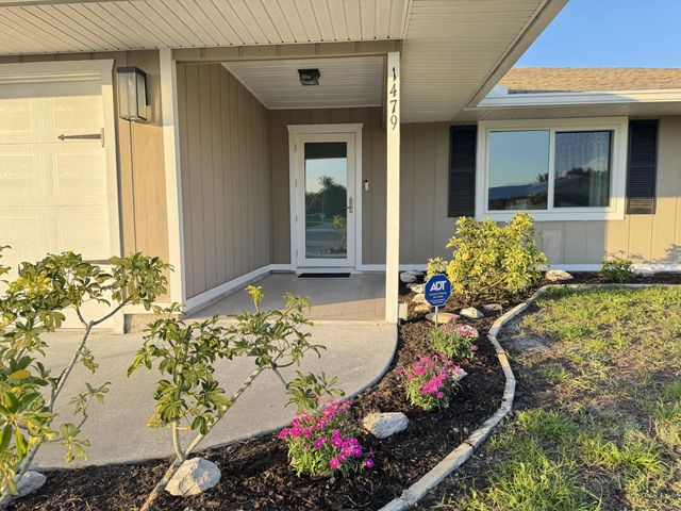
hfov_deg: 71.6
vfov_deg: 56.8
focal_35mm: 24
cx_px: 340
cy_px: 256
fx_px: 472
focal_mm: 6.76
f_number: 1.78
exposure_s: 1/385
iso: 80
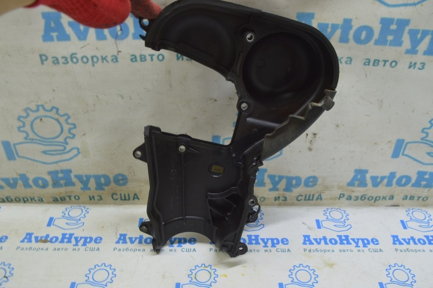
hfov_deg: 55.1
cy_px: 144
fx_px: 415
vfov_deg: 38.3
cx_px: 216
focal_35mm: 34
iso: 400
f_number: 5.6
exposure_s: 1/20
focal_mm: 23
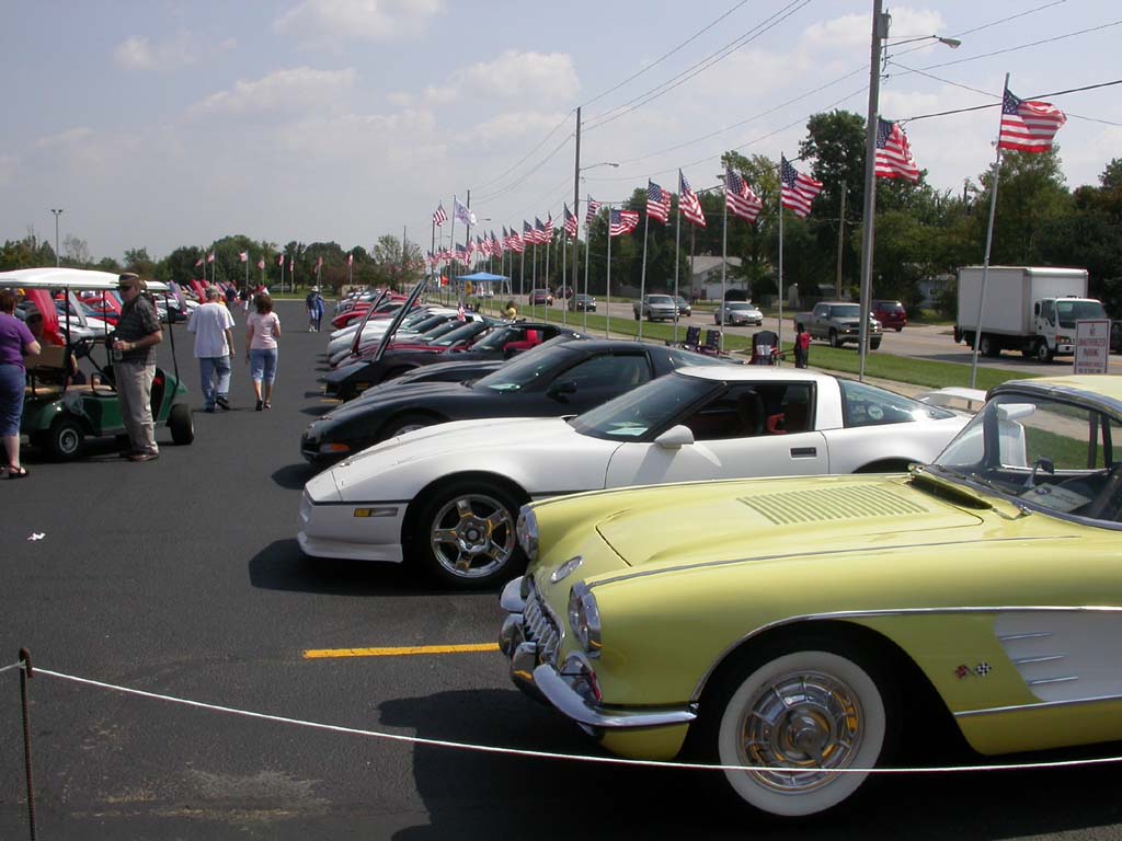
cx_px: 561
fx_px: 1232
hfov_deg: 49.0
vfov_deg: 37.7
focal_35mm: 38
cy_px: 420
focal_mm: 7.85
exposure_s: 1/490
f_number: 7.5
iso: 100
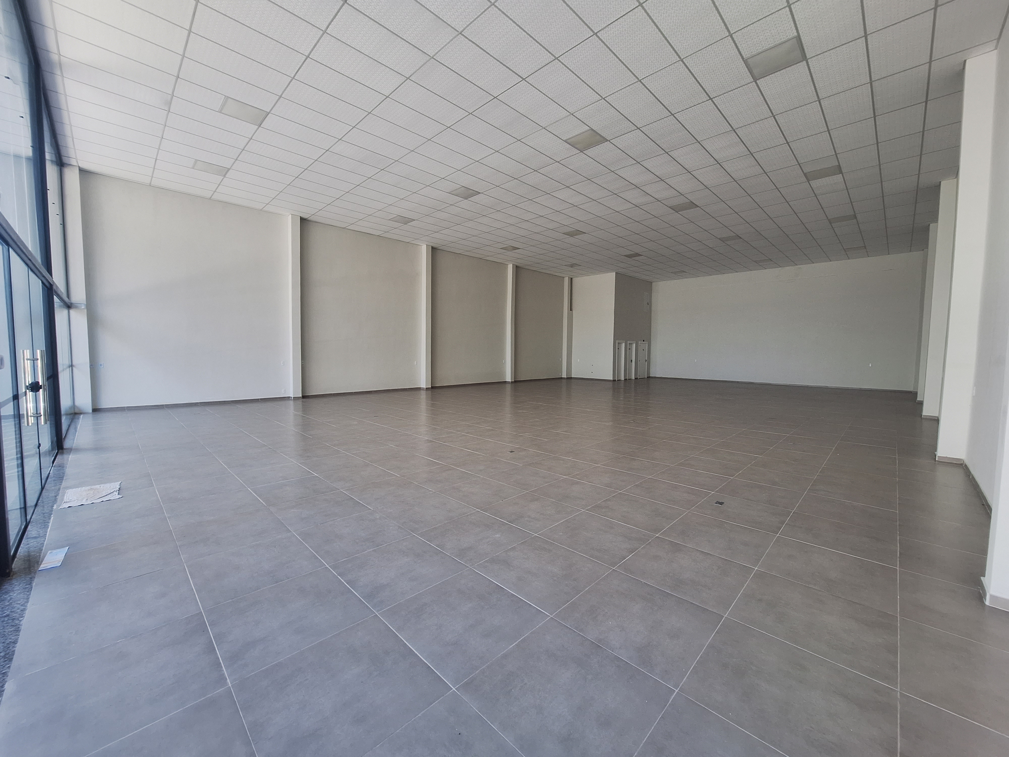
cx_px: 504
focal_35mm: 13
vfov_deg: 89.9
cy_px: 378
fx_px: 379
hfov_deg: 106.2
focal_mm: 1.74
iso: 50
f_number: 2.2
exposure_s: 1/60
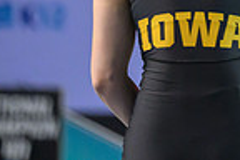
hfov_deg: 2.9
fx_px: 4746
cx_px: 440
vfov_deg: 1.9
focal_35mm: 712
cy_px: -201
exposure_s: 1/800
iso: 5000
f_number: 2.8
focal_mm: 155
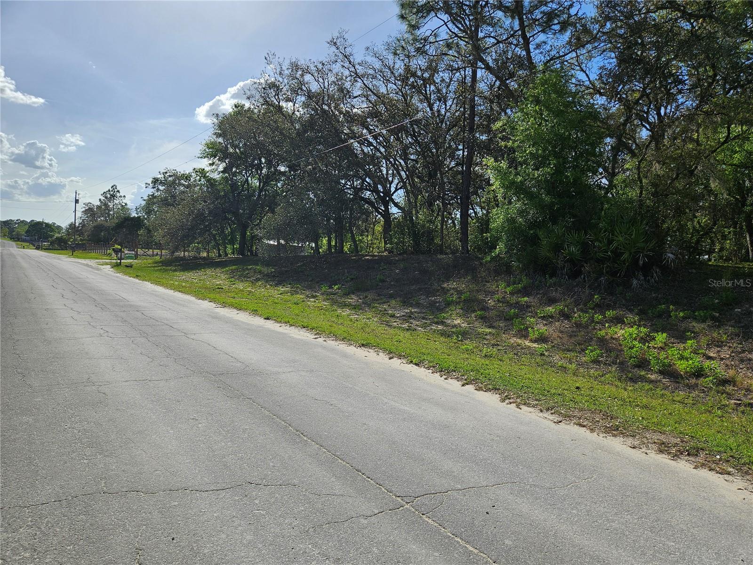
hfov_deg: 73.9
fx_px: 500
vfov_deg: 58.9
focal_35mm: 23
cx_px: 376
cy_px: 282
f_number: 1.8
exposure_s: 1/3084
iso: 25
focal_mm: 5.4
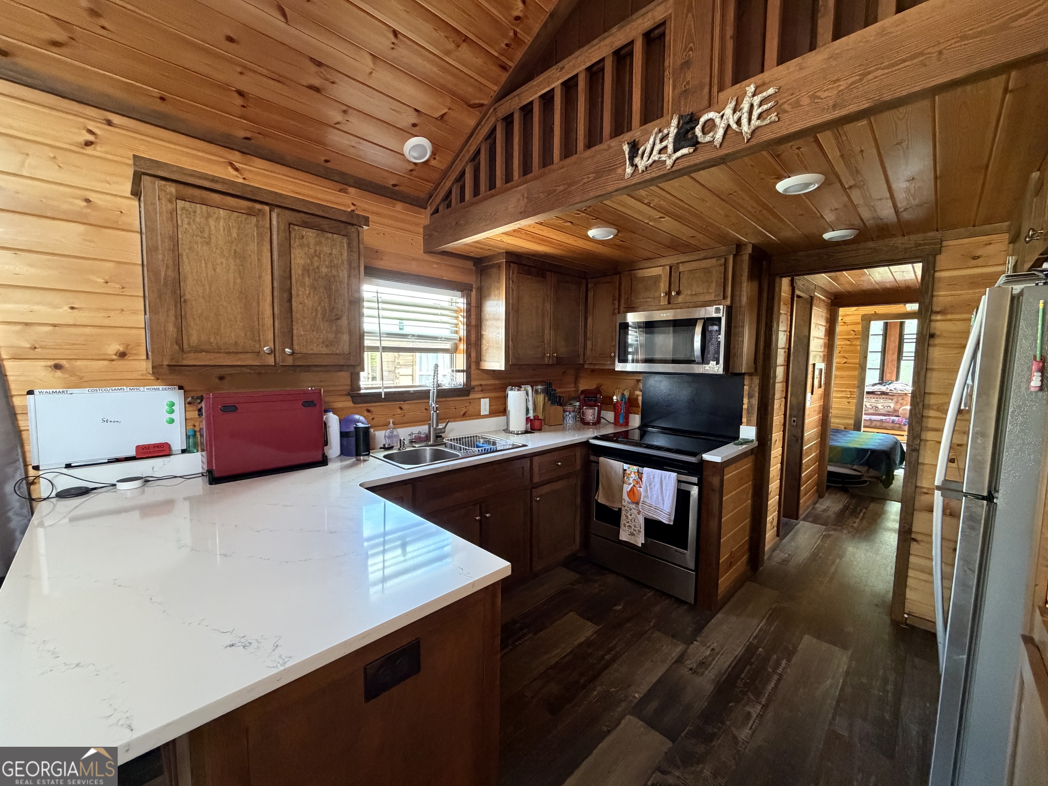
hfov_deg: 102.1
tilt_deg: -4.5
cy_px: 393
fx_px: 424
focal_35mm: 14
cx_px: 524
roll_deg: -0.6
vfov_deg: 85.7
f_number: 2.2
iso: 640
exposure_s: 1/60
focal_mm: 2.22
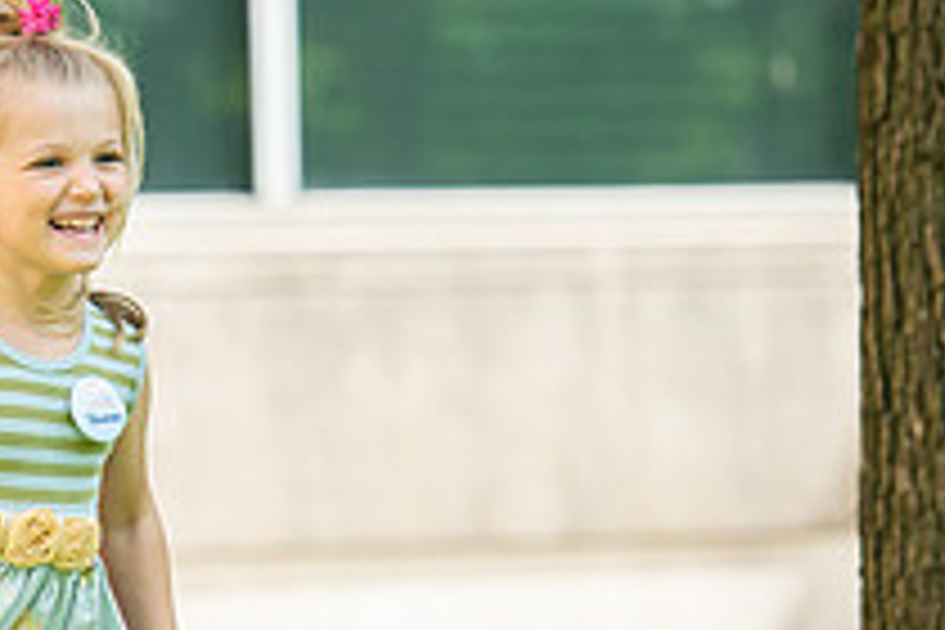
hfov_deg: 5.3
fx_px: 10184
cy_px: 507
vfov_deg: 3.5
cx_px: 113
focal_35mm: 388
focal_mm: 135
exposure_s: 1/640
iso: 200
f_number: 4
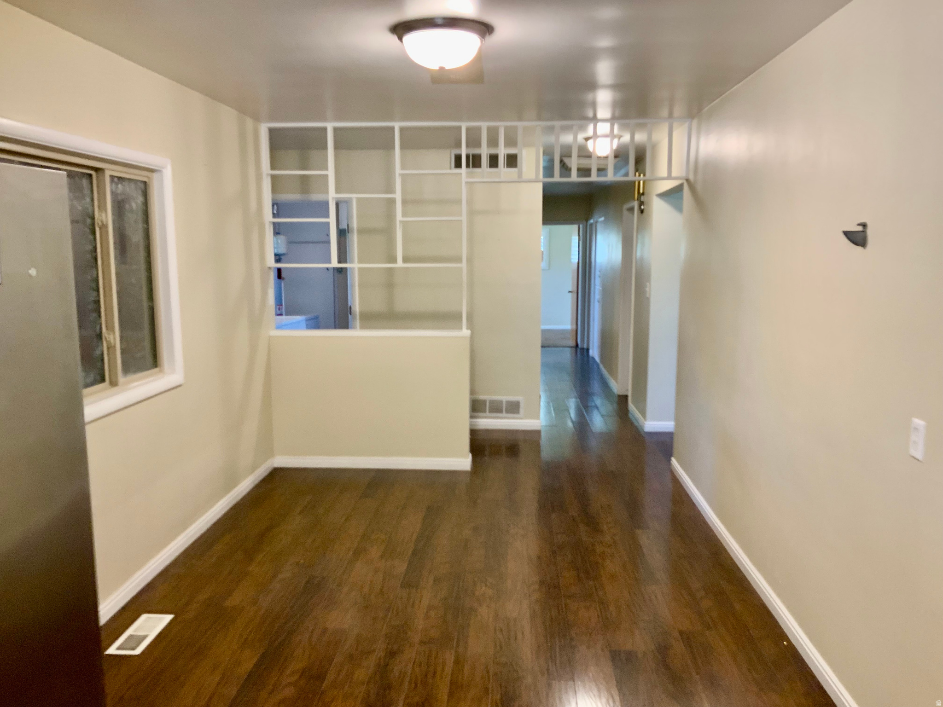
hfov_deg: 61.7
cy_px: 354
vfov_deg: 48.2
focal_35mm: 29
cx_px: 472
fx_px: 790
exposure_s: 1/60
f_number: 1.8
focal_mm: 3
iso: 160
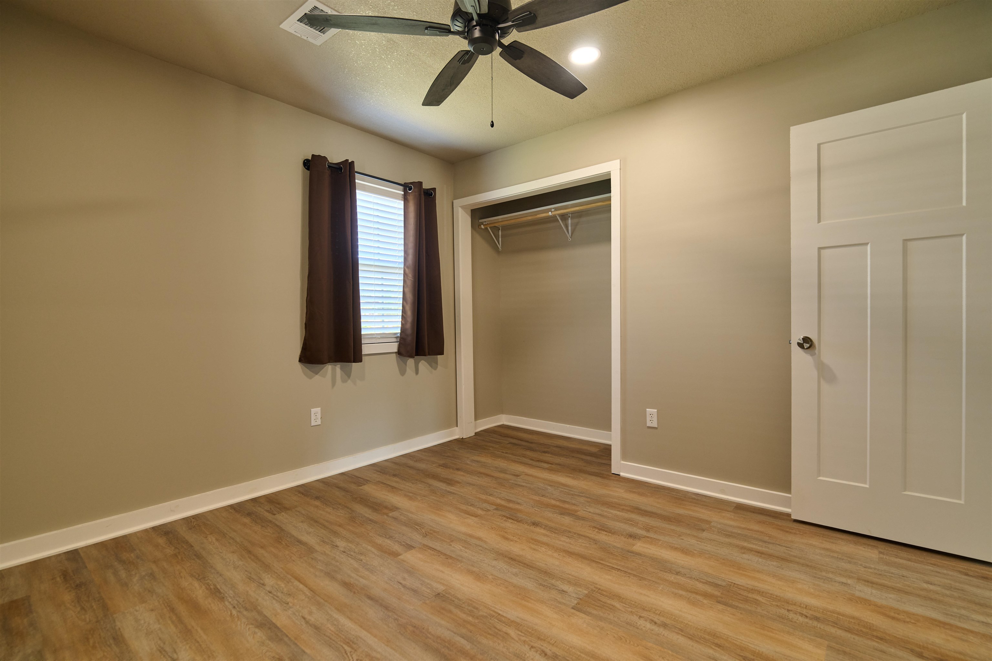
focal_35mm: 16
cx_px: 496
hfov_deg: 96.7
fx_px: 441
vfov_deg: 73.7
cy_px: 330
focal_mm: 16
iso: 1250
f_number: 3.2
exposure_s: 1/1000
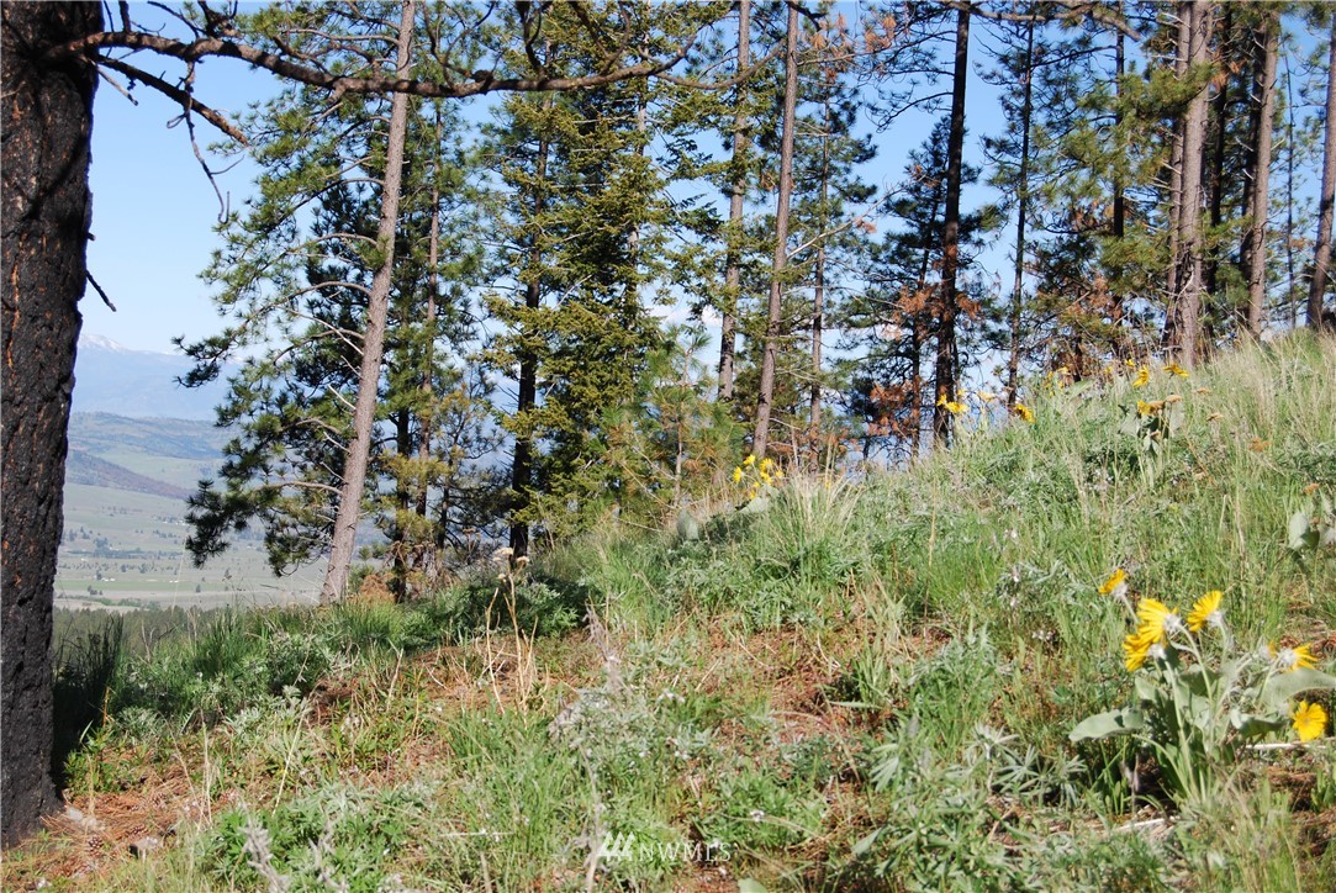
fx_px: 2228
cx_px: 668
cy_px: 446
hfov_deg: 33.4
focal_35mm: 60
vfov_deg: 22.7
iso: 100
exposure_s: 1/250
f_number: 8
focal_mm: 40
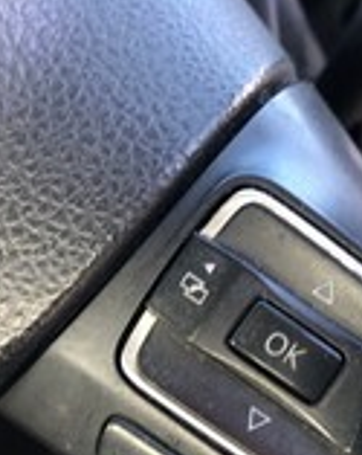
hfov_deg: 24.5
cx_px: 287
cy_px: 371
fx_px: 819
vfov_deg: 30.2
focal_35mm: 61
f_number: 1.8
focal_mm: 4
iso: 32
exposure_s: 1/24
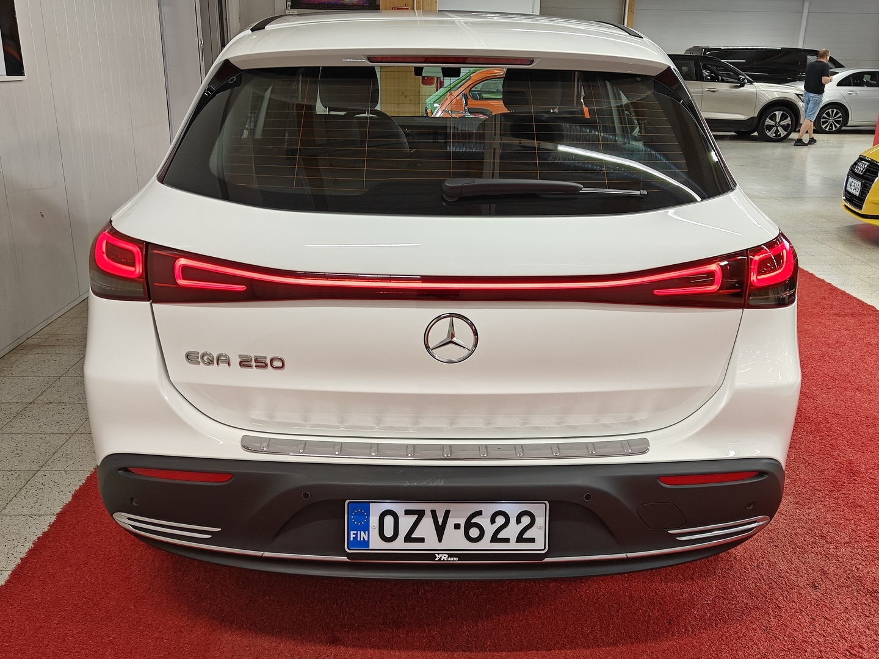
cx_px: 440
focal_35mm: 32
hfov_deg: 56.8
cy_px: 330
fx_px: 813
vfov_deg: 44.2
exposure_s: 1/120
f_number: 1.8
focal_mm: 5.59
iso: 80
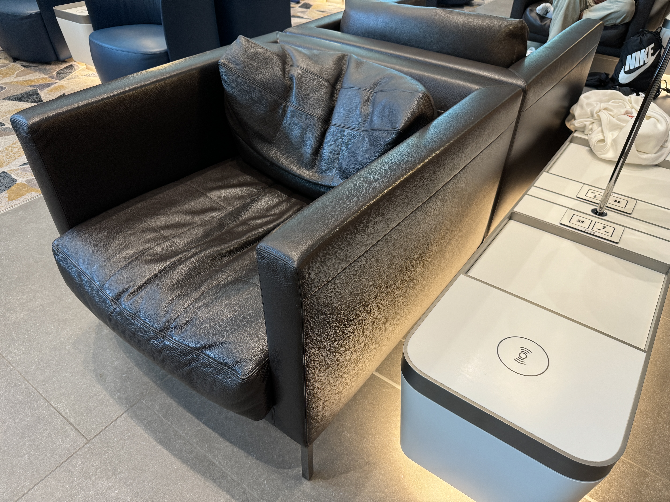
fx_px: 465
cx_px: 335
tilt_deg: -39.3
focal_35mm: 24
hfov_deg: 71.6
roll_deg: -1.0
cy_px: 251
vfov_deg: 56.8
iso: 200
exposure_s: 1/50
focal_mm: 6.76
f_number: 1.78
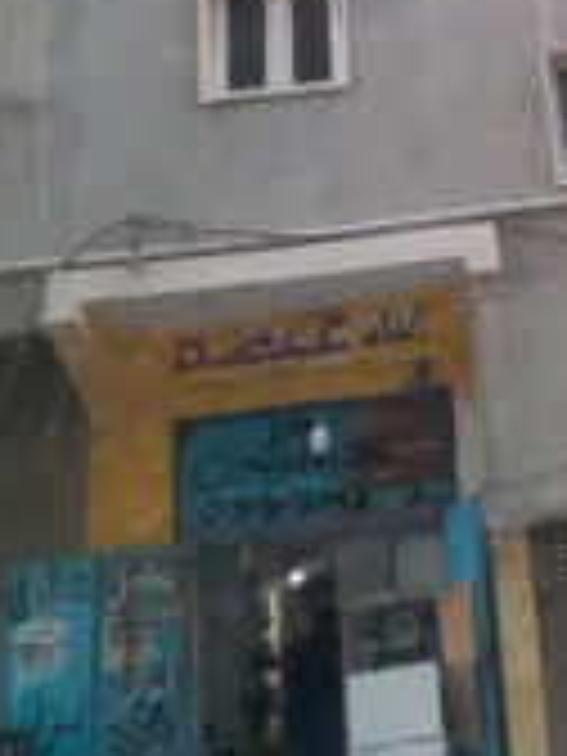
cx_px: 657
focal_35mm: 62
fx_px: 1354
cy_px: -32
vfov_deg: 28.8
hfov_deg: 22.1
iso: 100
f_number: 1.8
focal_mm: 3.98
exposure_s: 1/60
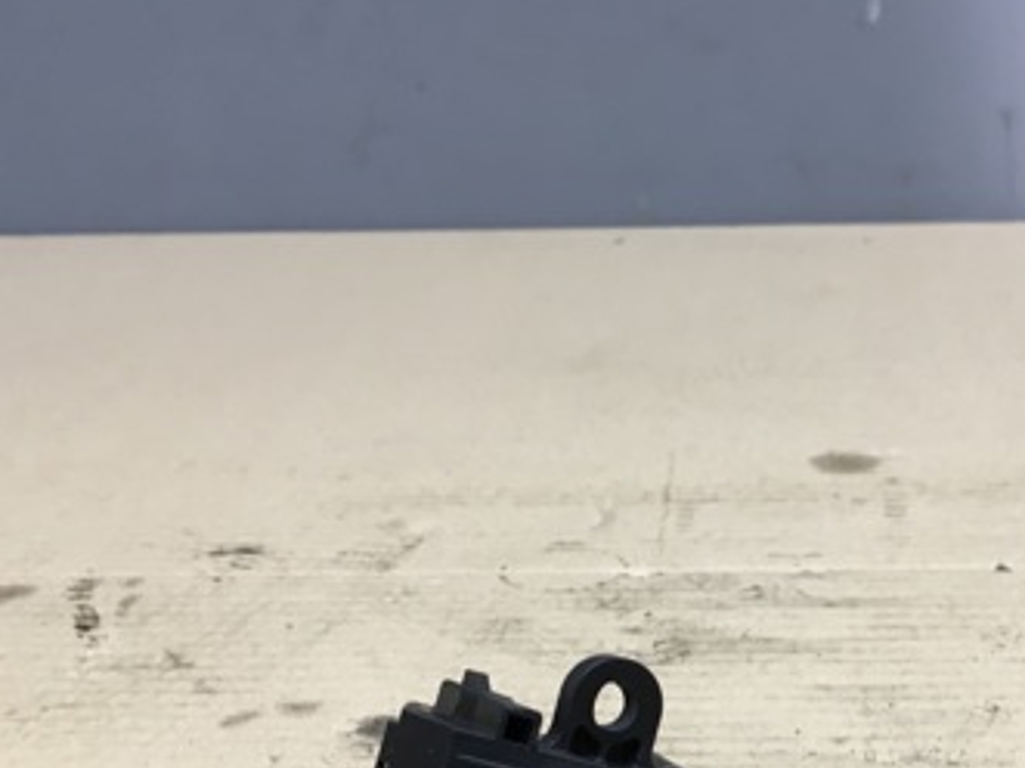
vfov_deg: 25.1
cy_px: 723
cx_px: 768
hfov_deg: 33.7
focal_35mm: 56
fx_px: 1658
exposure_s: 1/33
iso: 64
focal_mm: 4.15
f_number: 2.2
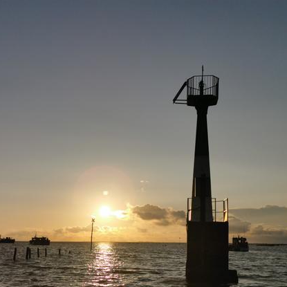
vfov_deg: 36.1
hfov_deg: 36.6
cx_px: 107
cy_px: 207
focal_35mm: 46
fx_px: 431
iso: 50
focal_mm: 5.56
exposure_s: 1/13333
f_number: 1.6
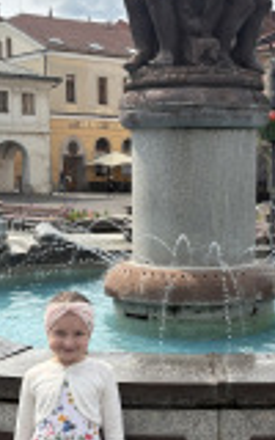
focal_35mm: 69
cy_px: 292
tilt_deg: -9.3
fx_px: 827
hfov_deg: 18.8
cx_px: 182
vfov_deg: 29.6
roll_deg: +0.6
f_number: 1.6
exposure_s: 1/3448
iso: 50
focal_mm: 5.96
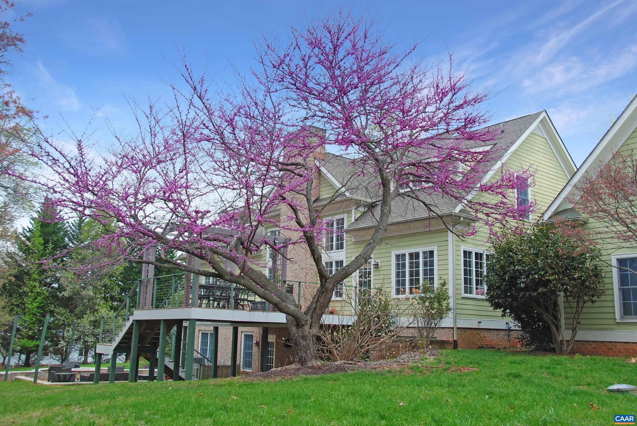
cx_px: 318
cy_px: 213
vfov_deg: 40.1
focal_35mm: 33
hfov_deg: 57.2
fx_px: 585
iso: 200
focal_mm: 22
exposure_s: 1/60
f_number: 5.6
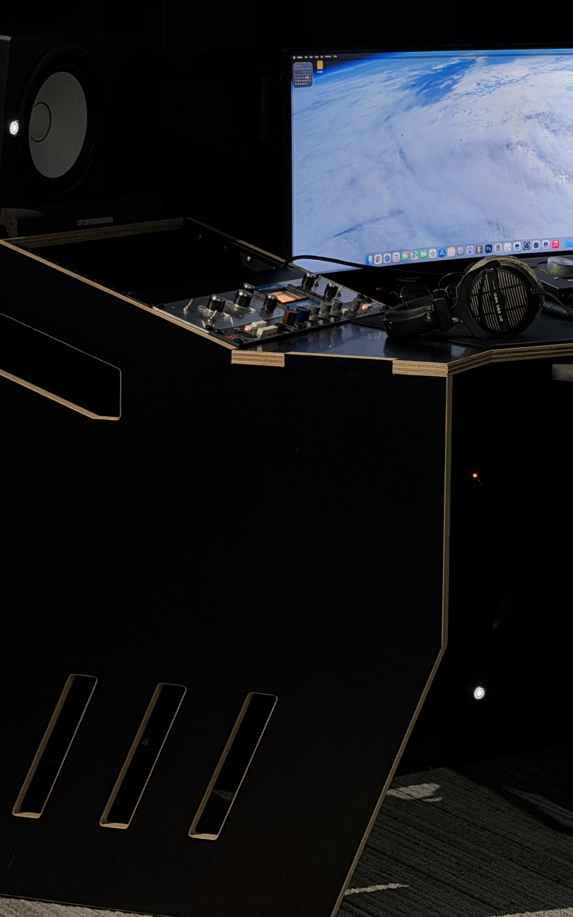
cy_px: 283
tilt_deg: -5.8
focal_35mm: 97
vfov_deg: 21.3
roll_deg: -0.4
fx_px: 2423
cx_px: 605
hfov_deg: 13.3
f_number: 1.78
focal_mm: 6.76
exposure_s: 1/55
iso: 250
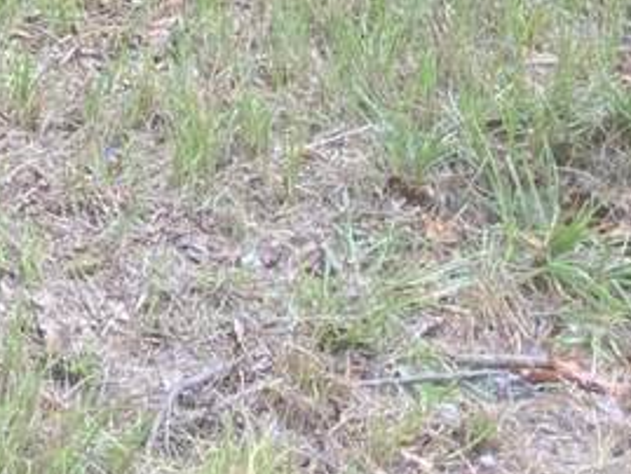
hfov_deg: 13.0
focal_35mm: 133
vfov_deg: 10.8
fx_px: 2425
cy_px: -190
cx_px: -591
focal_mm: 3.99
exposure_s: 1/121
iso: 32
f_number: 1.8
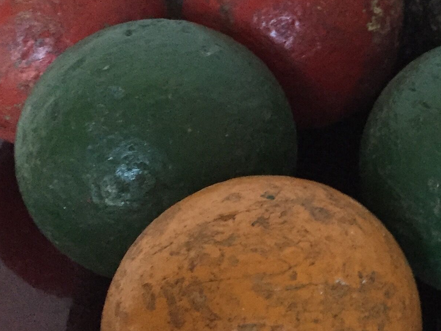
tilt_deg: -40.8
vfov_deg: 18.7
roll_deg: -1.5
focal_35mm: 79
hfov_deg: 23.6
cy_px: 154
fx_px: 1007
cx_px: 449
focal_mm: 4.15
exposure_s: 1/20
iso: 250
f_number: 2.2
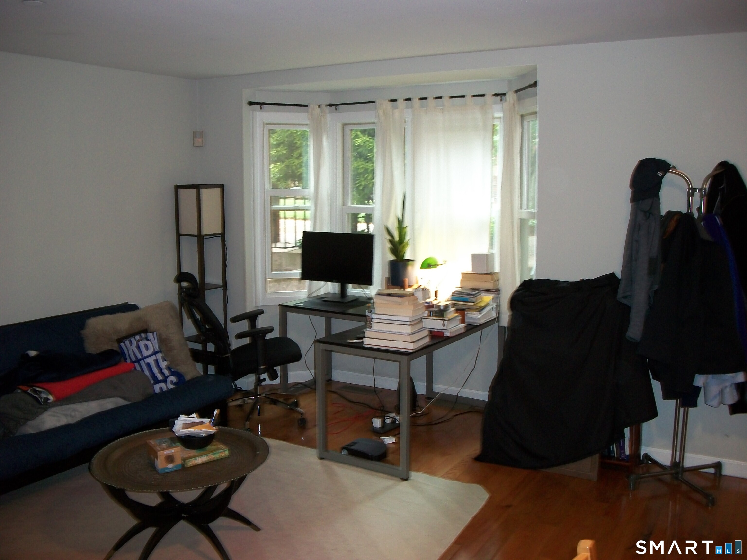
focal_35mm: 32
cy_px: 280
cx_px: 374
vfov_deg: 44.2
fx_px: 691
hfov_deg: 56.8
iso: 160
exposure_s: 1/30
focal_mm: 5.7
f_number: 2.9
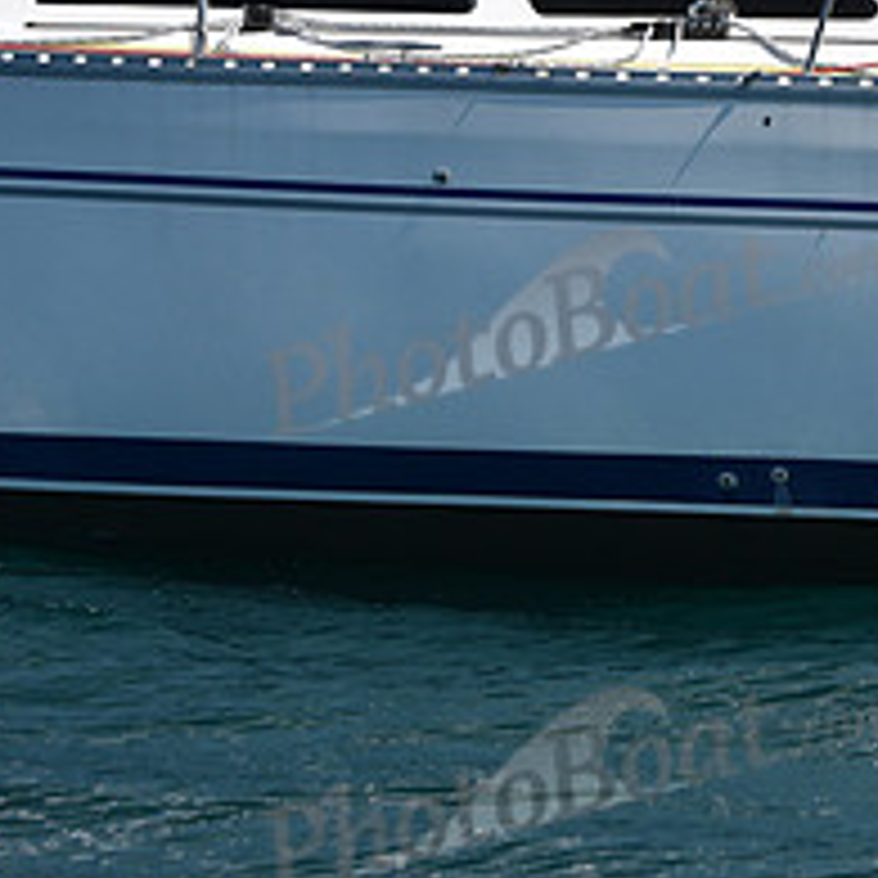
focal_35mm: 240
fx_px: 6887
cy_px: 25
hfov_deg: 7.2
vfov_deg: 7.3
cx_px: 1135
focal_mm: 95
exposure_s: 1/800
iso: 250
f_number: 5.6
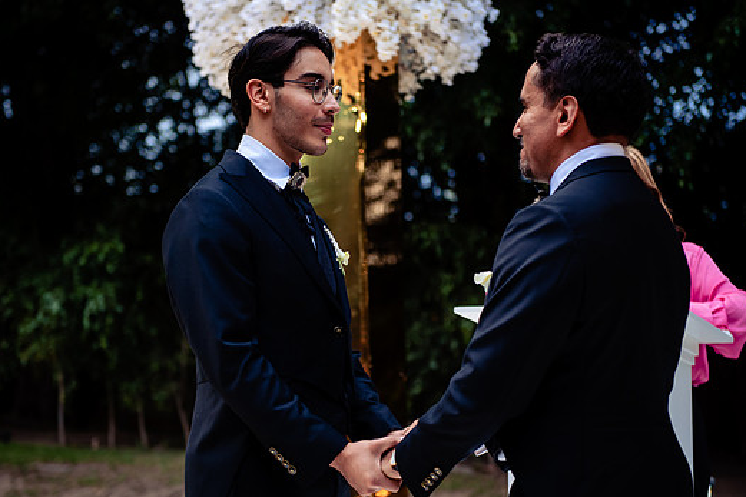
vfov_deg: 17.5
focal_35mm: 78
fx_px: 1616
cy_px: 266
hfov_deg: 26.0
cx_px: 355
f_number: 2.8
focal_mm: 70
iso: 320
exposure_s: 1/160
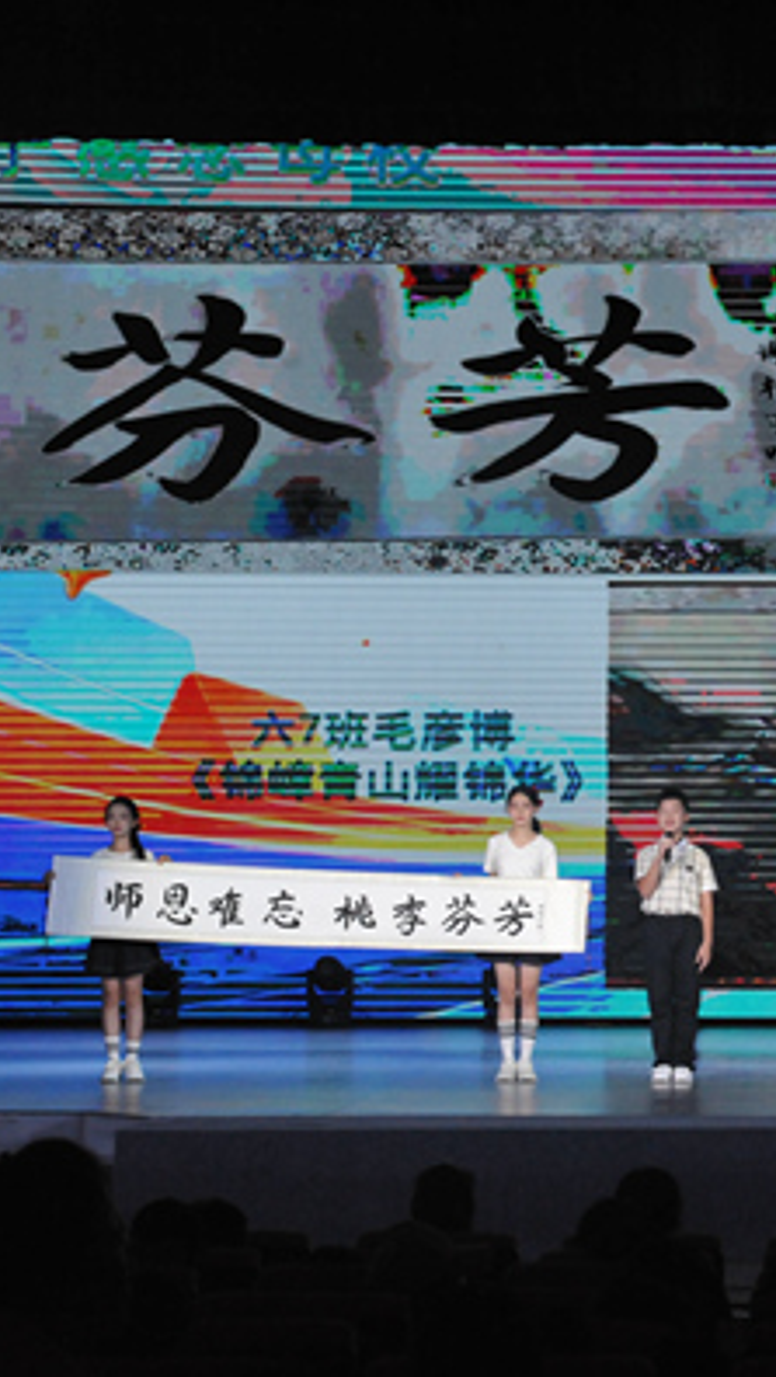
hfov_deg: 10.8
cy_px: 690
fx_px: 4057
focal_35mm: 111
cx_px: 773
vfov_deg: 19.3
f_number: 8
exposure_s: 1/640
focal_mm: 70
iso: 5000
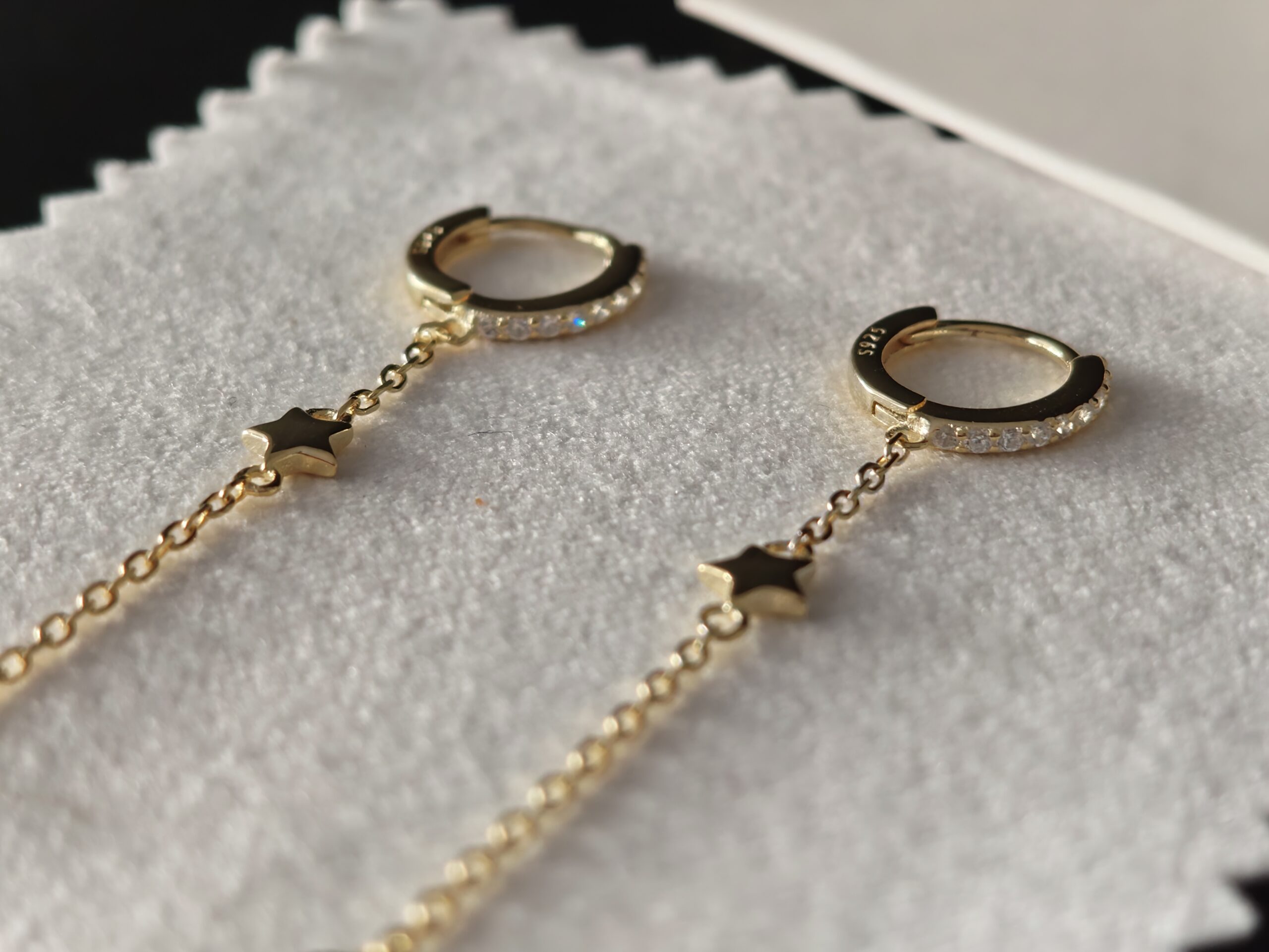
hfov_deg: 27.8
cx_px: 634
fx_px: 2566
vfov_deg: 21.0
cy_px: 476
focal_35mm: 70
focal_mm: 10.55
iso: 3322
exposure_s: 1/30
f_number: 2.68
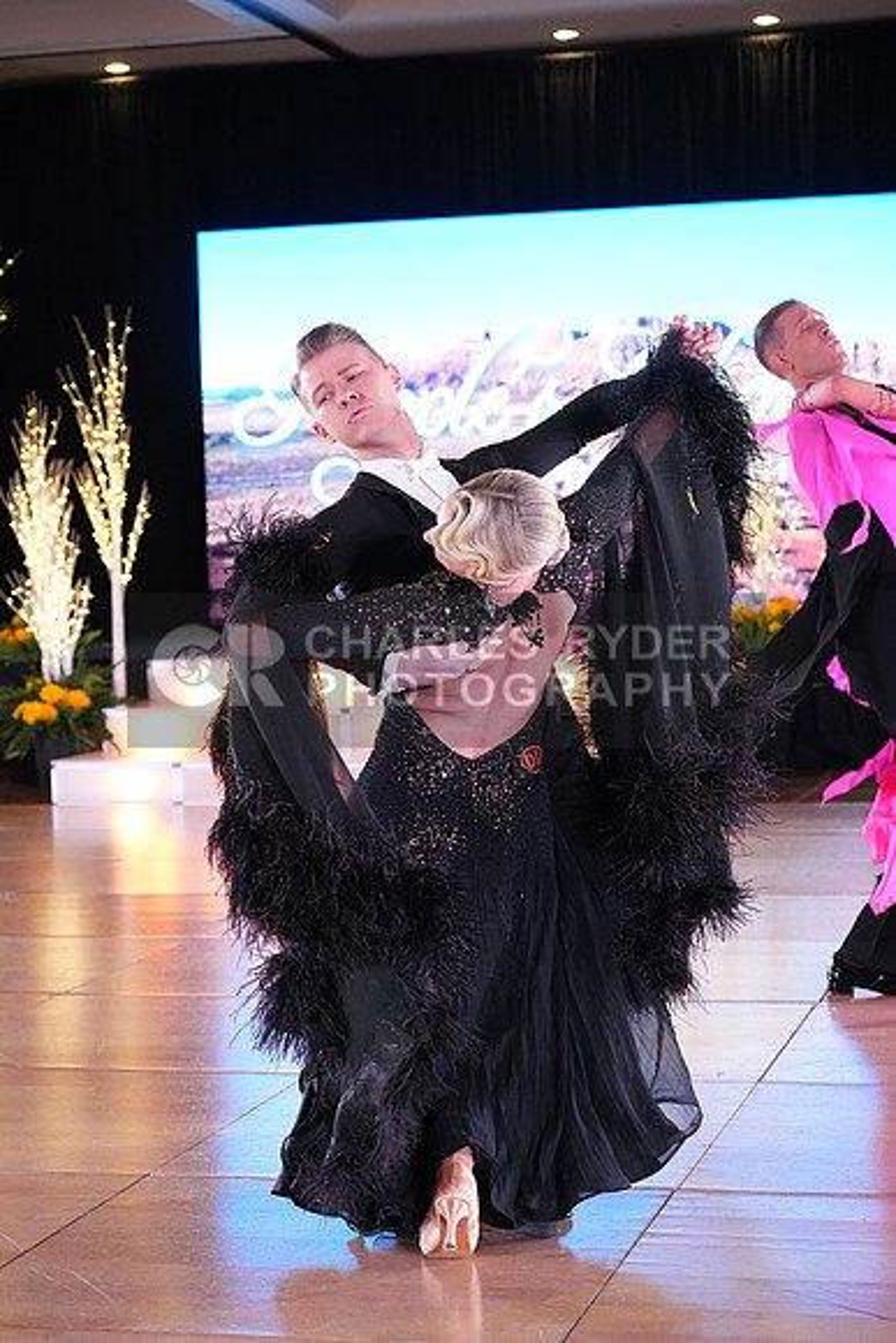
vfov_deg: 28.8
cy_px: 672
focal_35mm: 70
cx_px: 448
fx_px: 2612
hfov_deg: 19.5
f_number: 5
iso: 8000
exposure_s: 1/400
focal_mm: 70
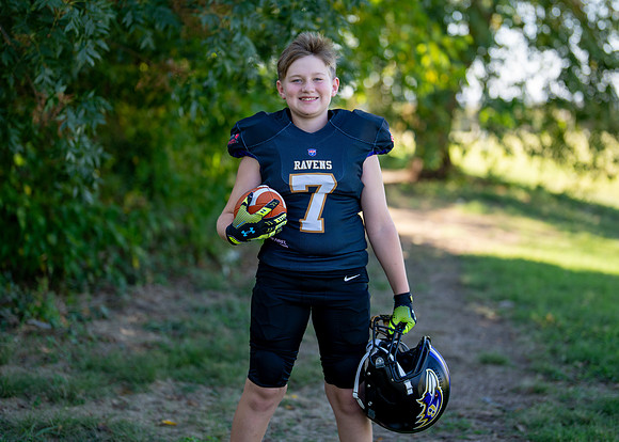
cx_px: 323
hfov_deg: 30.3
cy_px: 196
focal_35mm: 65
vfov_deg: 21.9
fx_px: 1141
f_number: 1.2
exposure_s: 1/1250
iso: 100
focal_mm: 50
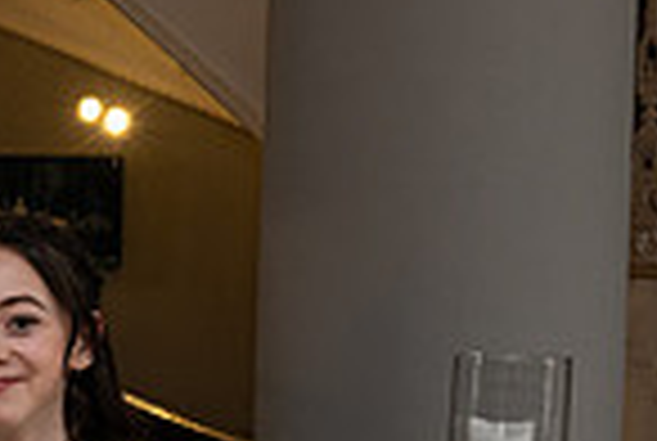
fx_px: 3621
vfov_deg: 6.9
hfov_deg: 9.8
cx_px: -585
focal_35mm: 198
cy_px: 628
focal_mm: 50
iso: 1000
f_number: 4
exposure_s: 1/160
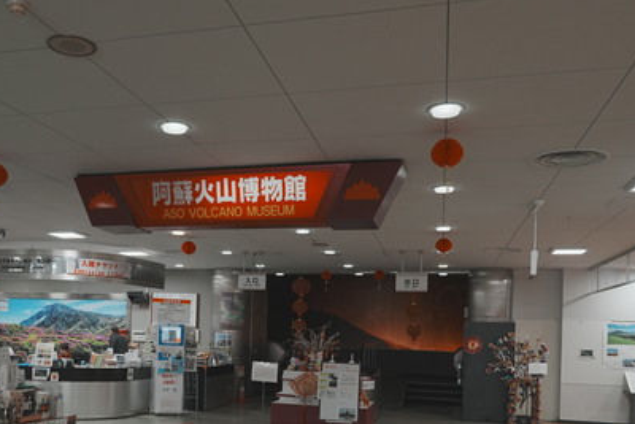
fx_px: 688
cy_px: 324
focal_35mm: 39
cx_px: 229
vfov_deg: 33.5
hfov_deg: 48.9
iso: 400
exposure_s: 1/200
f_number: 4
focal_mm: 20
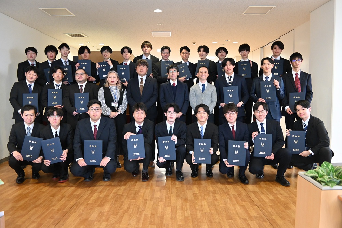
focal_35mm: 27
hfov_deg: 67.4
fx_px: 256
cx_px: 171
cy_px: 114
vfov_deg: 47.9
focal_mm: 18
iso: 2500
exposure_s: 1/125
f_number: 3.5
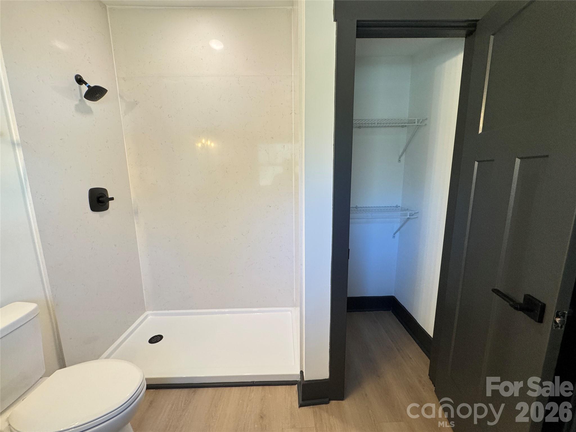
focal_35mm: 14
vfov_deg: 85.7
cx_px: 288
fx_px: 233
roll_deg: +1.1
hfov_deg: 102.1
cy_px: 216
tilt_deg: -11.1
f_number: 2.2
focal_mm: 2.22
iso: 200
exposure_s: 1/120
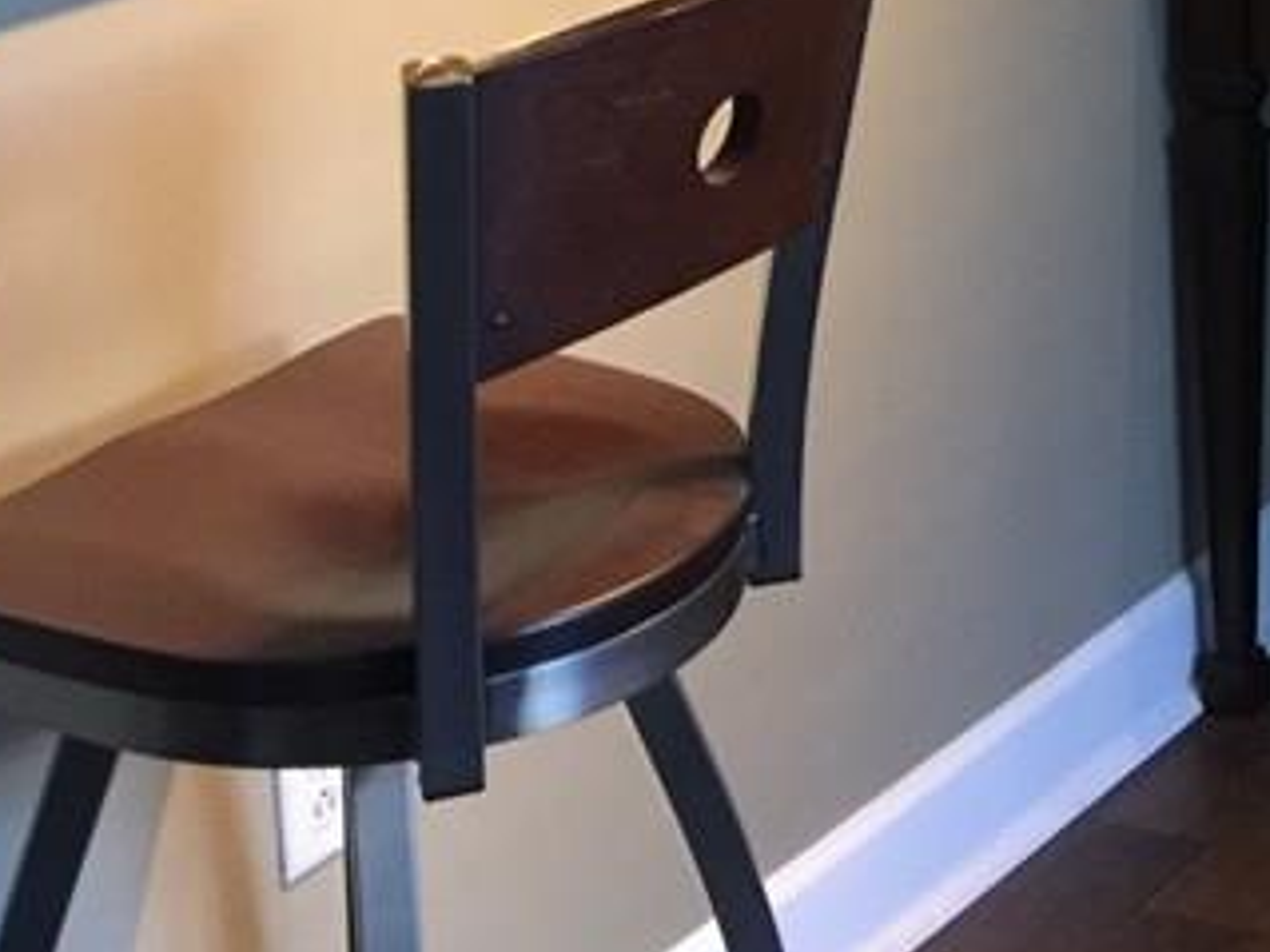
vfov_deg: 14.6
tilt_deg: -6.1
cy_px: -542
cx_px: 1792
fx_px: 3411
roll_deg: -1.2
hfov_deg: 19.0
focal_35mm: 93
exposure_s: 1/15
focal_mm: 4.15
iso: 125
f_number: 2.2
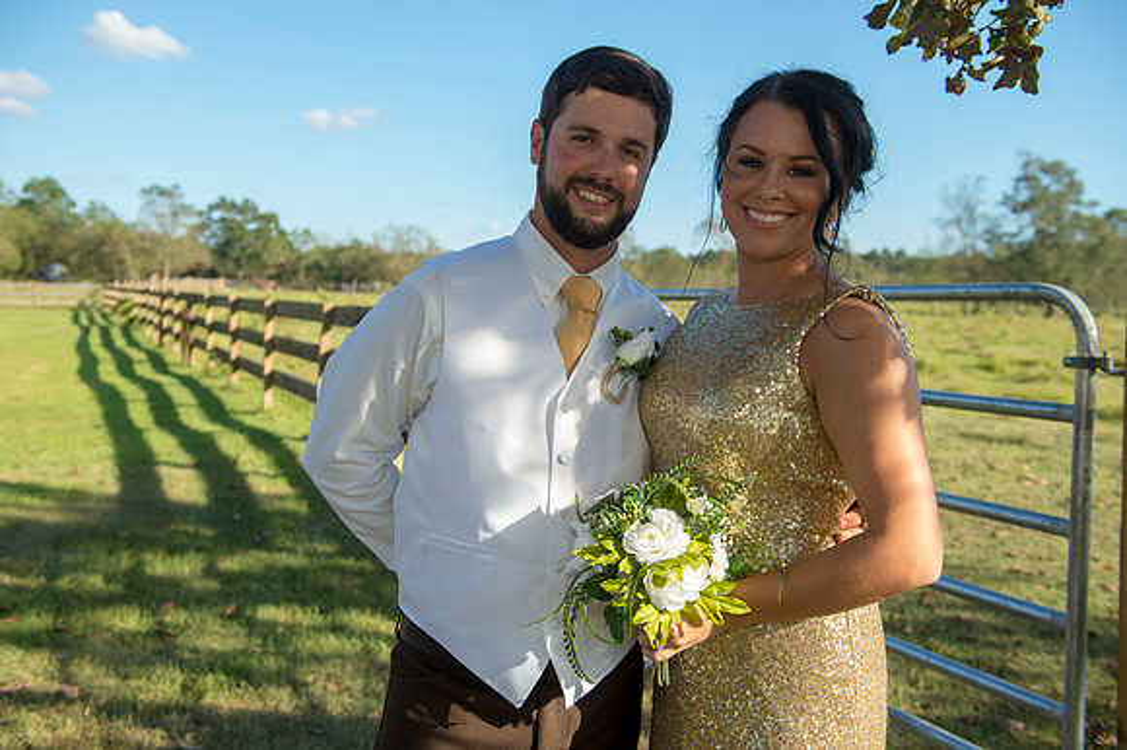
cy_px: 375
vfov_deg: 37.8
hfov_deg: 54.5
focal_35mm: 35
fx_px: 1095
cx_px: 564
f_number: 4.5
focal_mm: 35
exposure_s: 1/500
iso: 200
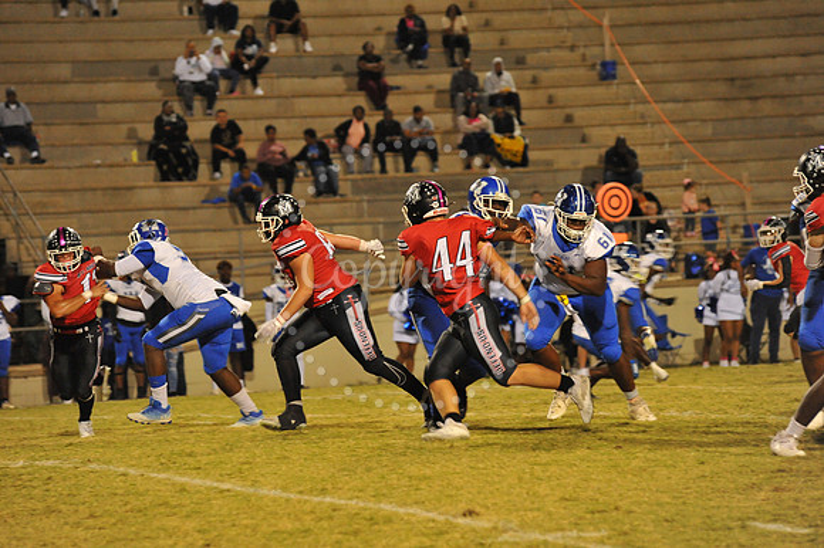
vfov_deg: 6.9
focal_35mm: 200
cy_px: 274
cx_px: 412
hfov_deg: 10.3
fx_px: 4575
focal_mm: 200
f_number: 5.6
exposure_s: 1/200
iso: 5000
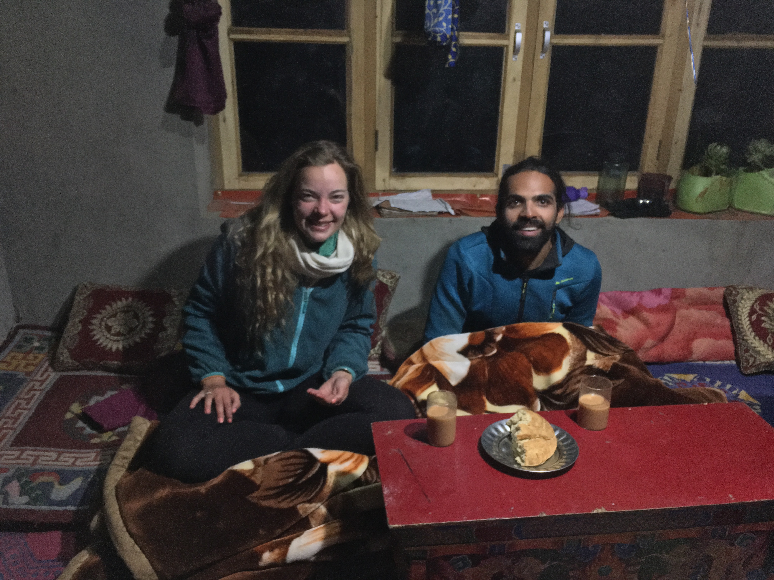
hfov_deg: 61.7
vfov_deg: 48.2
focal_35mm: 29
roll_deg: -1.6
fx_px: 648
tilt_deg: -18.7
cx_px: 387
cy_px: 290
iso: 200
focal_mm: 4.15
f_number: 2.2
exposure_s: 1/33
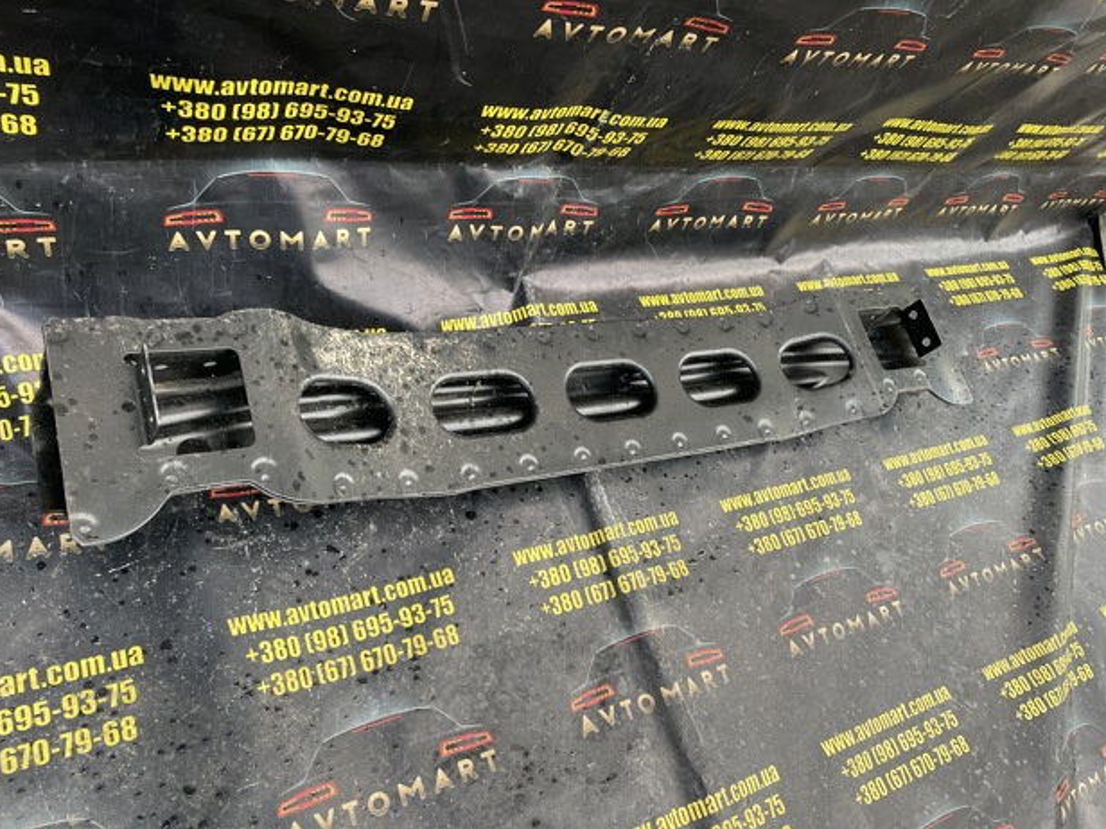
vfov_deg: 51.3
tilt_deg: -48.3
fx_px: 863
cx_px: 548
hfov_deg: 65.3
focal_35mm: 27
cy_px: 401
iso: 100
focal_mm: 4.2
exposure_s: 1/121
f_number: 1.6
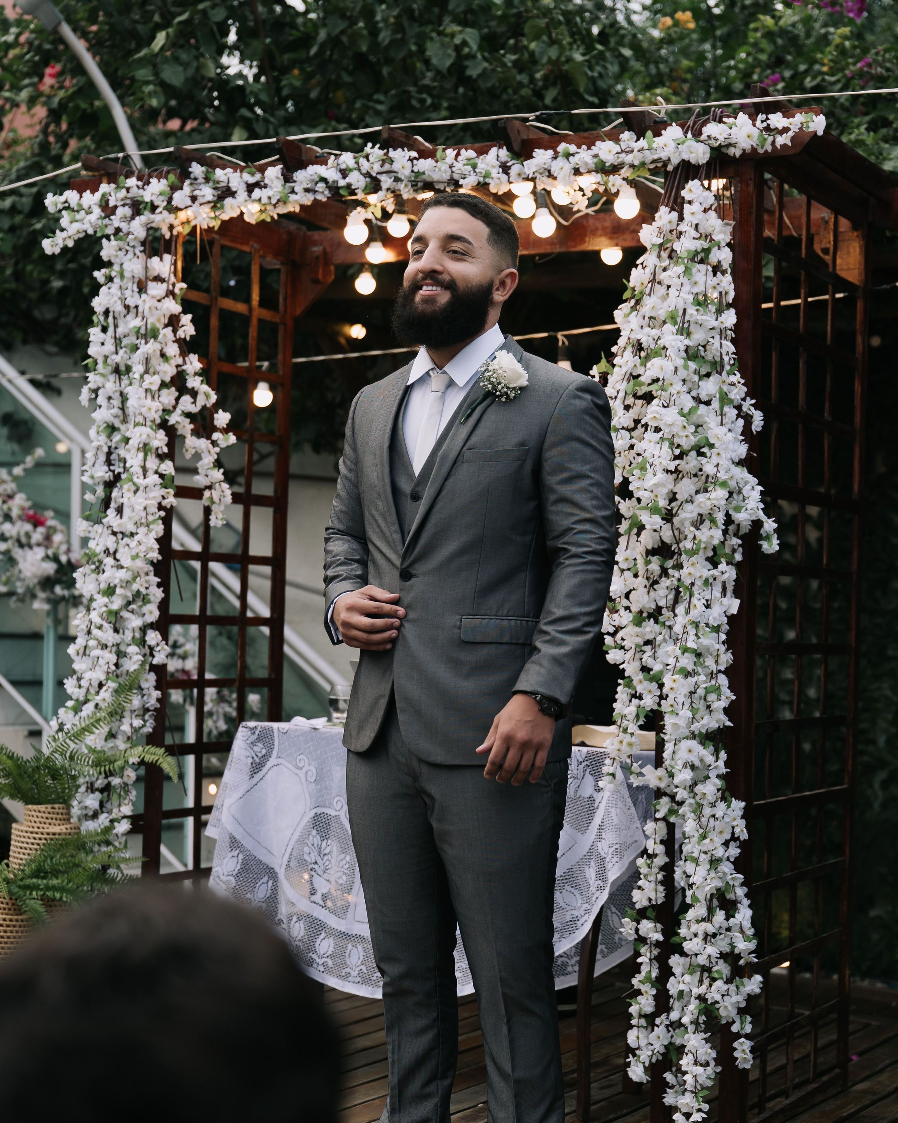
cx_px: 443
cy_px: 677
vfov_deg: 30.9
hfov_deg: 25.0
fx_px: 2027
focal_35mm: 61
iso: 250
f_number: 2.8
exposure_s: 1/400
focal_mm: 48
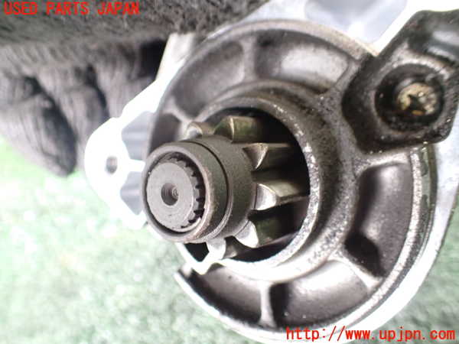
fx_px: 398
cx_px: 230
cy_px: 172
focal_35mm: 30
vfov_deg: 46.8
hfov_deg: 60.0
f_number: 2.3
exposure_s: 1/30
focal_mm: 5.4
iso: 800
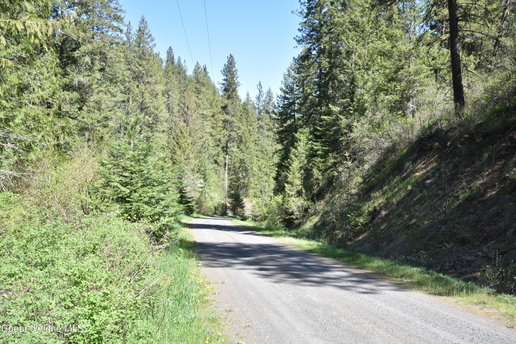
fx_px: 545
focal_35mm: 38
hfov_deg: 50.7
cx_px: 258
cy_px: 172
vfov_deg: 35.1
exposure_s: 1/40
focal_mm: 38
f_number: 20
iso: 320
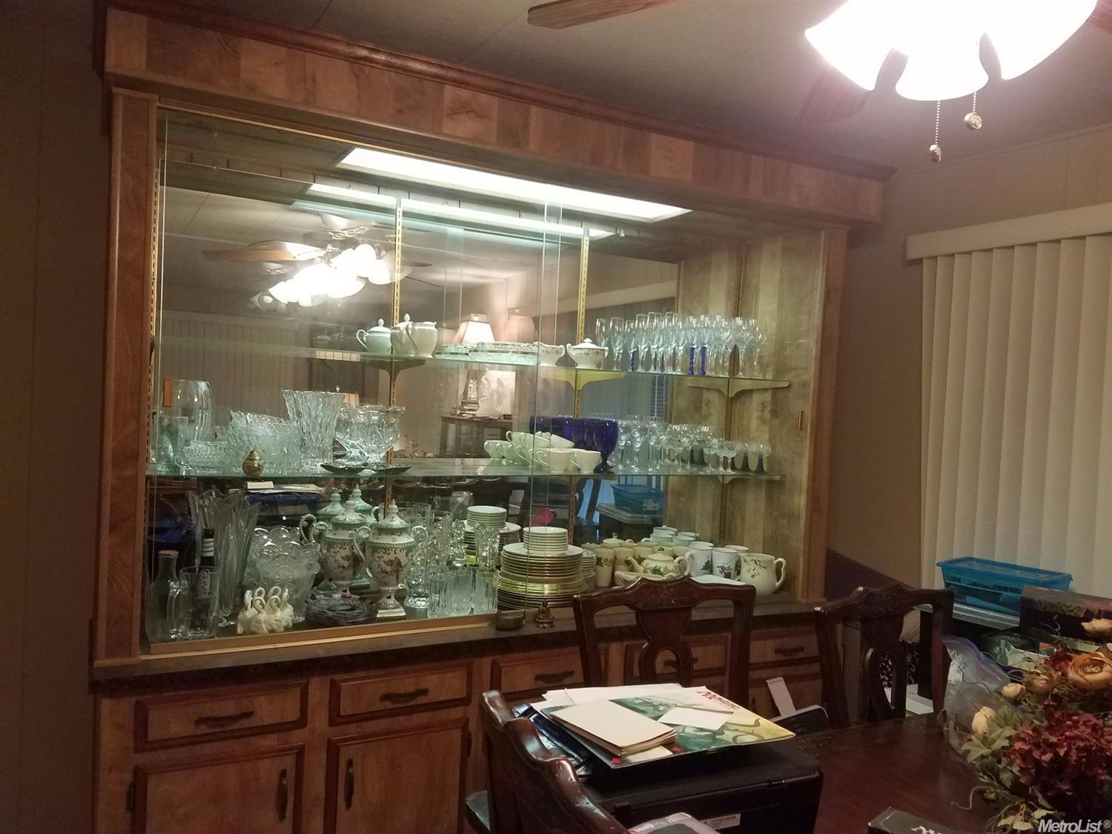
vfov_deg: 53.0
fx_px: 835
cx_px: 556
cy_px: 417
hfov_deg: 67.3
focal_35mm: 26
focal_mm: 4.2
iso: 200
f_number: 1.7
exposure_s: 1/24
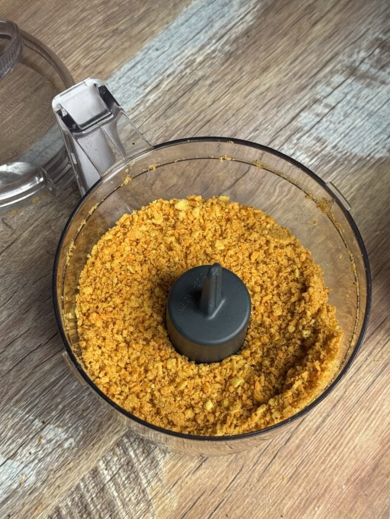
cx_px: 204
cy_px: 253
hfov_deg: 28.0
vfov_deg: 36.8
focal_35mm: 52
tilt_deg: -69.5
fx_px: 781
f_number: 1.78
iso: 64
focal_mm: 6.76
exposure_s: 1/364
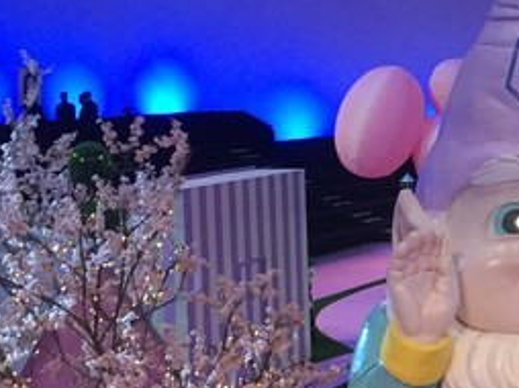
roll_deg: -0.4
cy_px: 239
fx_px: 1753
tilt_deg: -5.0
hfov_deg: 15.7
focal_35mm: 117
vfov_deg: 12.6
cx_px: 746
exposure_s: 1/33
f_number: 2.2
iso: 64
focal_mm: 4.15
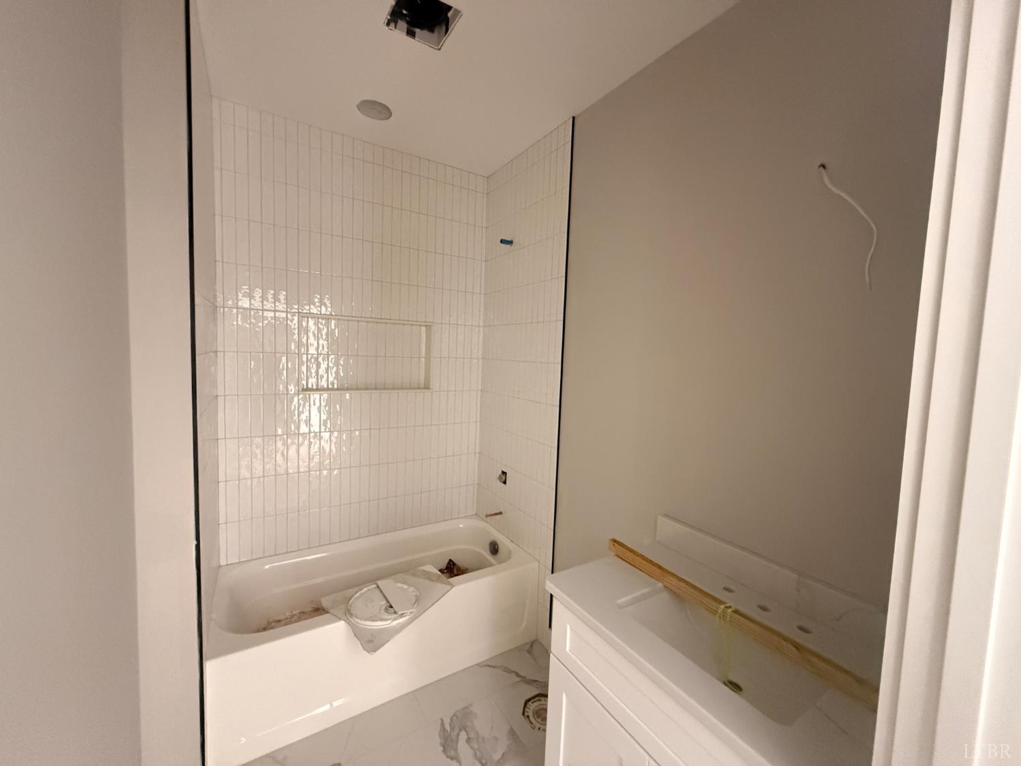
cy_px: 383
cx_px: 510
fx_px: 413
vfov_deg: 85.7
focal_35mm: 14
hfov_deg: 102.1
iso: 800
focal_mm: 2.22
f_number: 2.2
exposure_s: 1/60
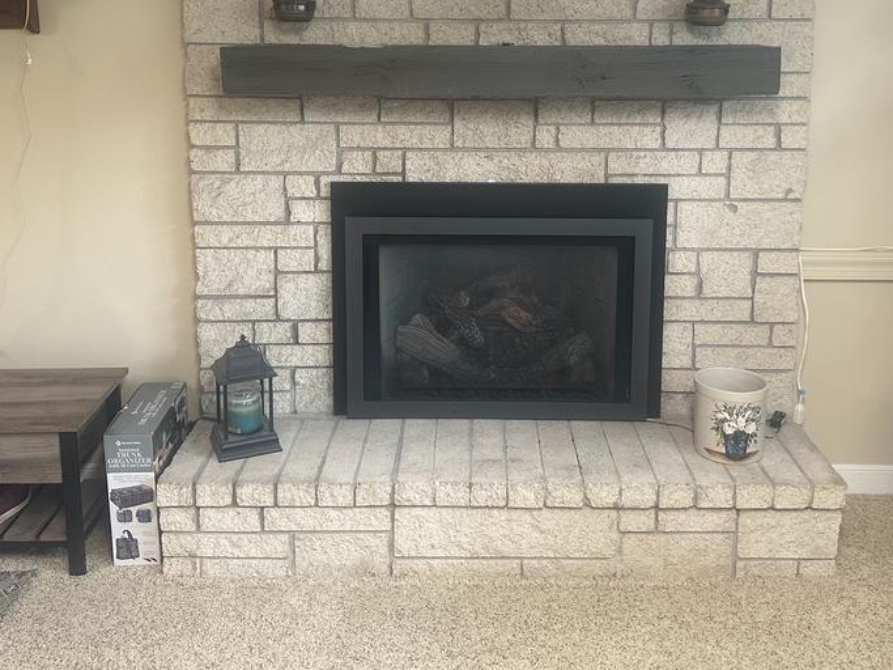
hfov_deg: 51.3
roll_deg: +0.3
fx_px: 929
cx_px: 480
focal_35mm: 36
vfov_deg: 38.8
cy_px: 181
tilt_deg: -8.5
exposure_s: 1/60
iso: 160
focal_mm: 6.86
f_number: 1.78
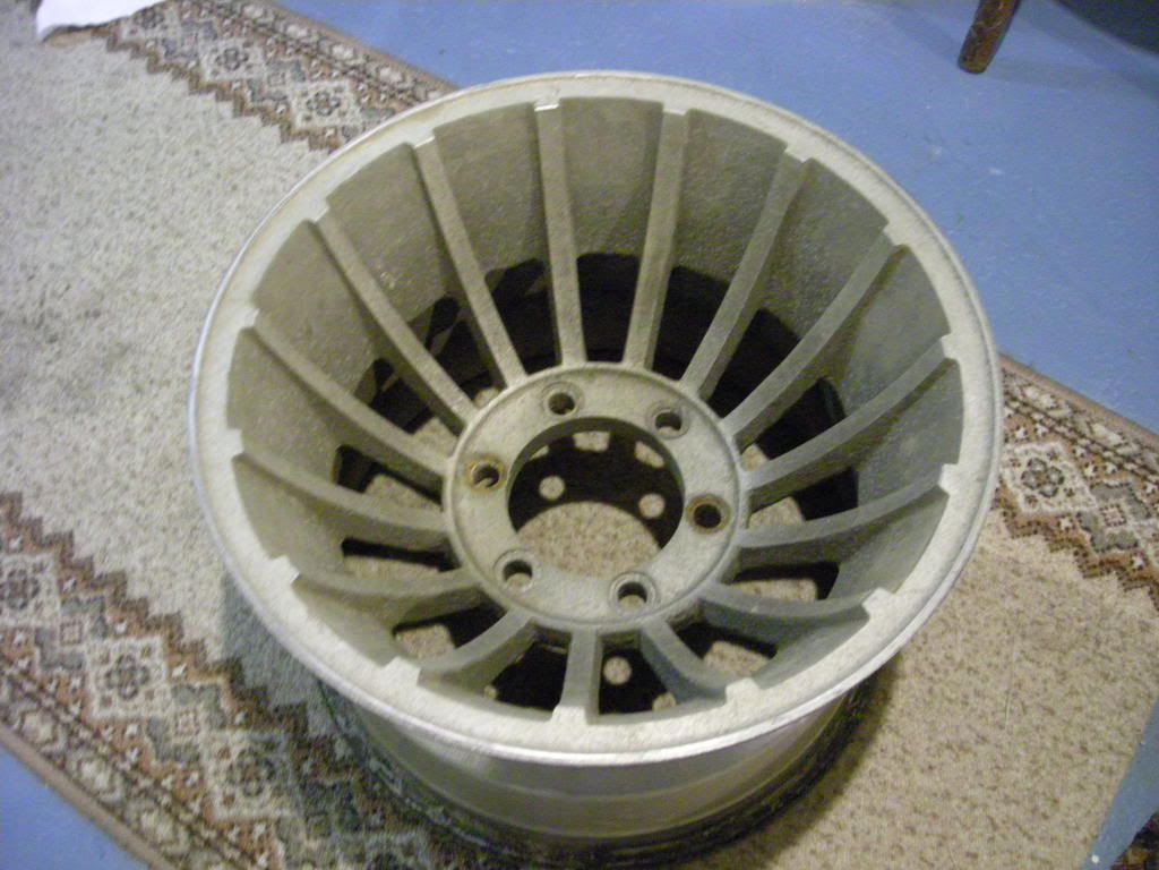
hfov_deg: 52.6
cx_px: 580
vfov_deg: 40.7
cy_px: 435
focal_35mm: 35
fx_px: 1172
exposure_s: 1/7
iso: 800
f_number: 2.8
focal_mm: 5.7
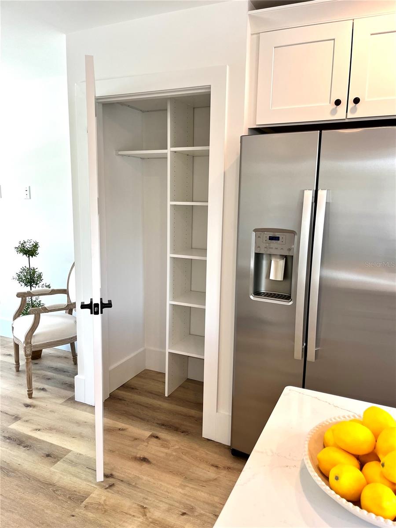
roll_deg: -0.9
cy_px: 264
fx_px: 397
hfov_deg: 53.1
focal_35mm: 26
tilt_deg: -9.1
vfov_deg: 67.3
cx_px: 198
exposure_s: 1/120
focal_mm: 5.1
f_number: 1.6
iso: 80
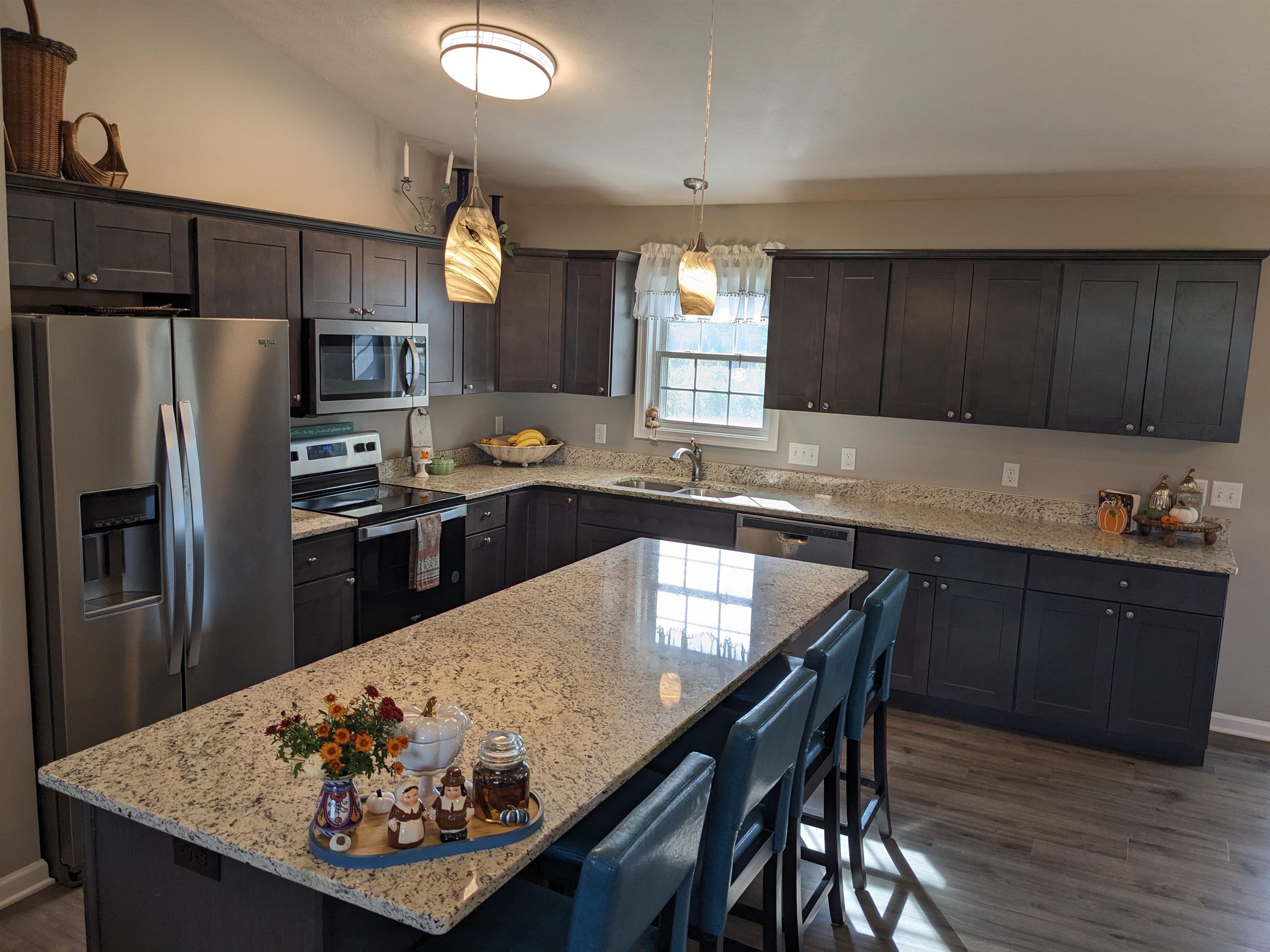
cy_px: 476
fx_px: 991
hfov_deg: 65.3
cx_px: 635
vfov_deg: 51.4
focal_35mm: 27
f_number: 1.73
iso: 47
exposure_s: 1/121
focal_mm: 4.38
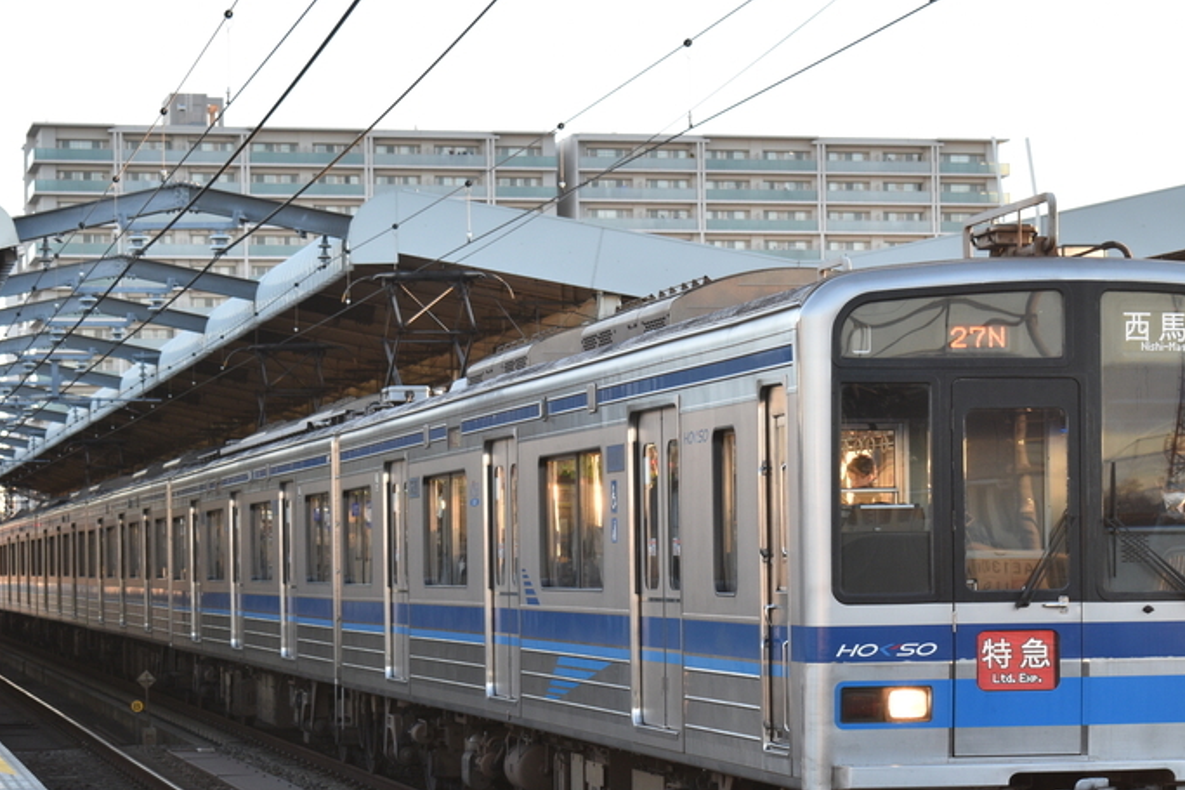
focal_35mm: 108
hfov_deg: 18.9
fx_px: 3554
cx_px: 703
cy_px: 581
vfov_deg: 12.6
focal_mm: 48
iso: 400
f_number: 6.3
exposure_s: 1/100
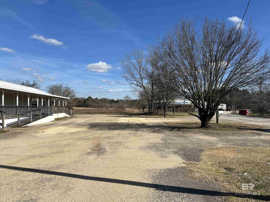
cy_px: 101
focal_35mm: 26
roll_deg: -1.2
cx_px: 135
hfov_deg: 67.3
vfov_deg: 53.1
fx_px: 203
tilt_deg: +0.5
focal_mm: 5.7
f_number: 1.5
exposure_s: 1/5882
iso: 50
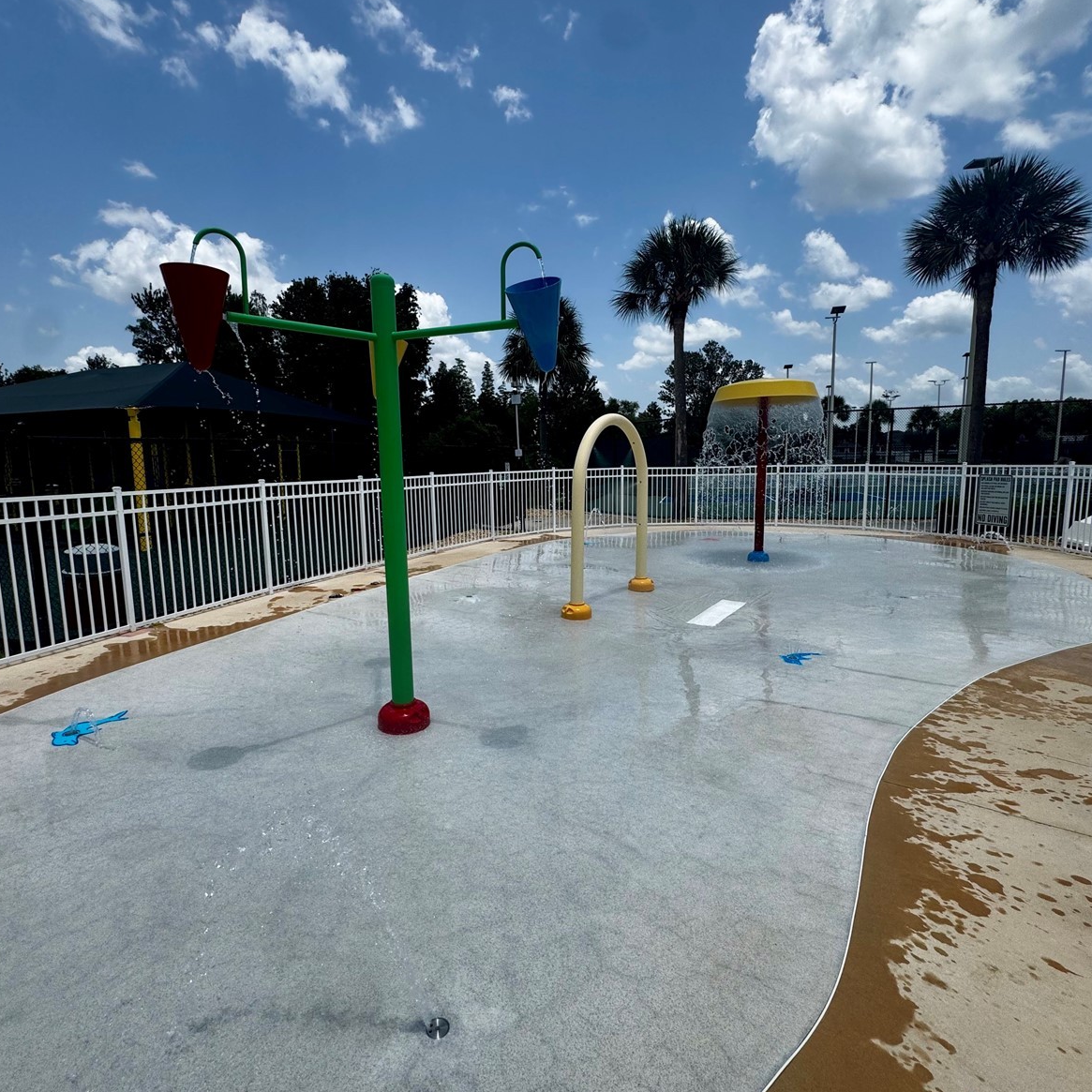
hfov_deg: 83.9
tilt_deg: -7.7
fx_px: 607
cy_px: 537
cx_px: 530
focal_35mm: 17
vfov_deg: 84.0
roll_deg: +0.7
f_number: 2.2
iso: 50
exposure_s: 1/2674
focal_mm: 2.22
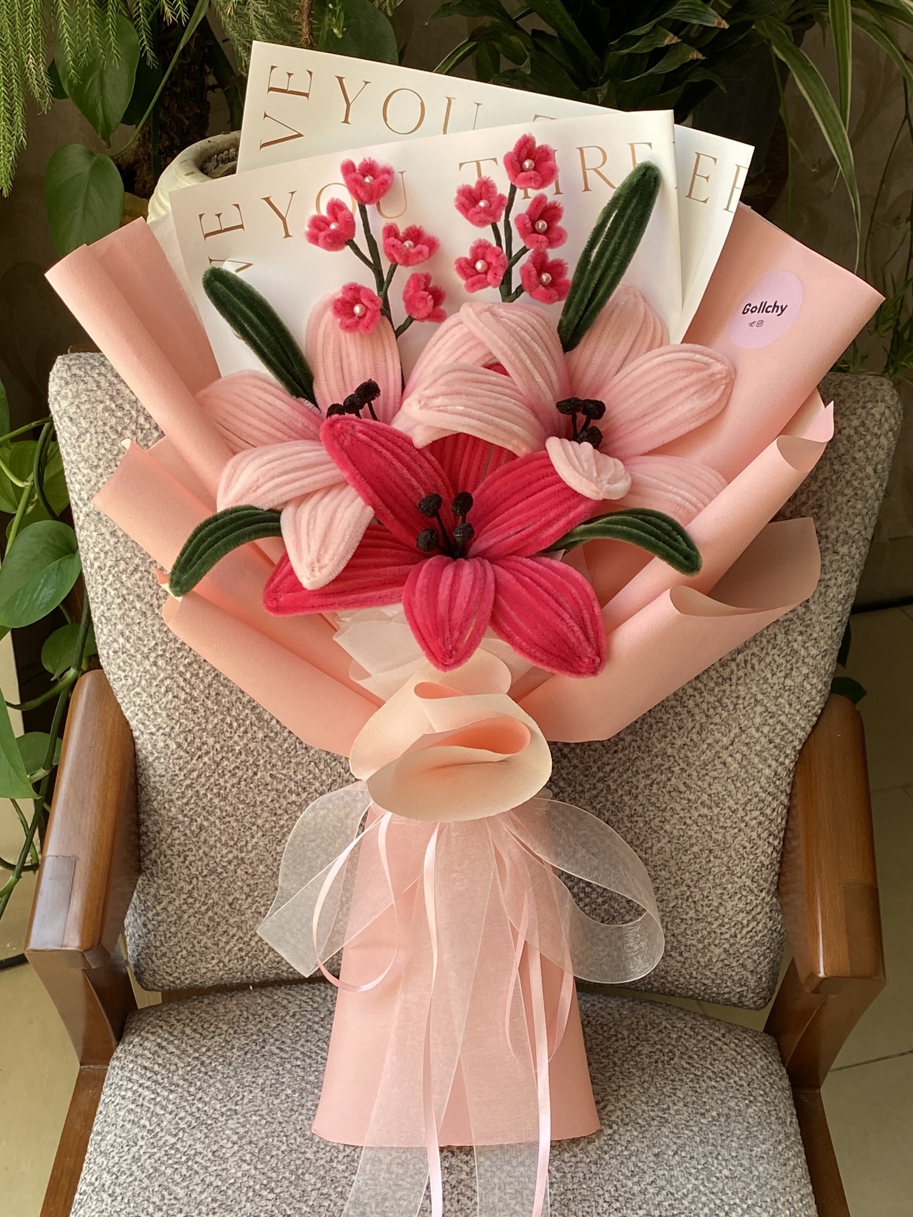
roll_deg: -1.0
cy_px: 608
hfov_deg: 53.1
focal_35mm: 26
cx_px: 456
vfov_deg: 67.3
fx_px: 914
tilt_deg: -35.6
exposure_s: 1/122
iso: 64
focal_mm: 4.25
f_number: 1.8
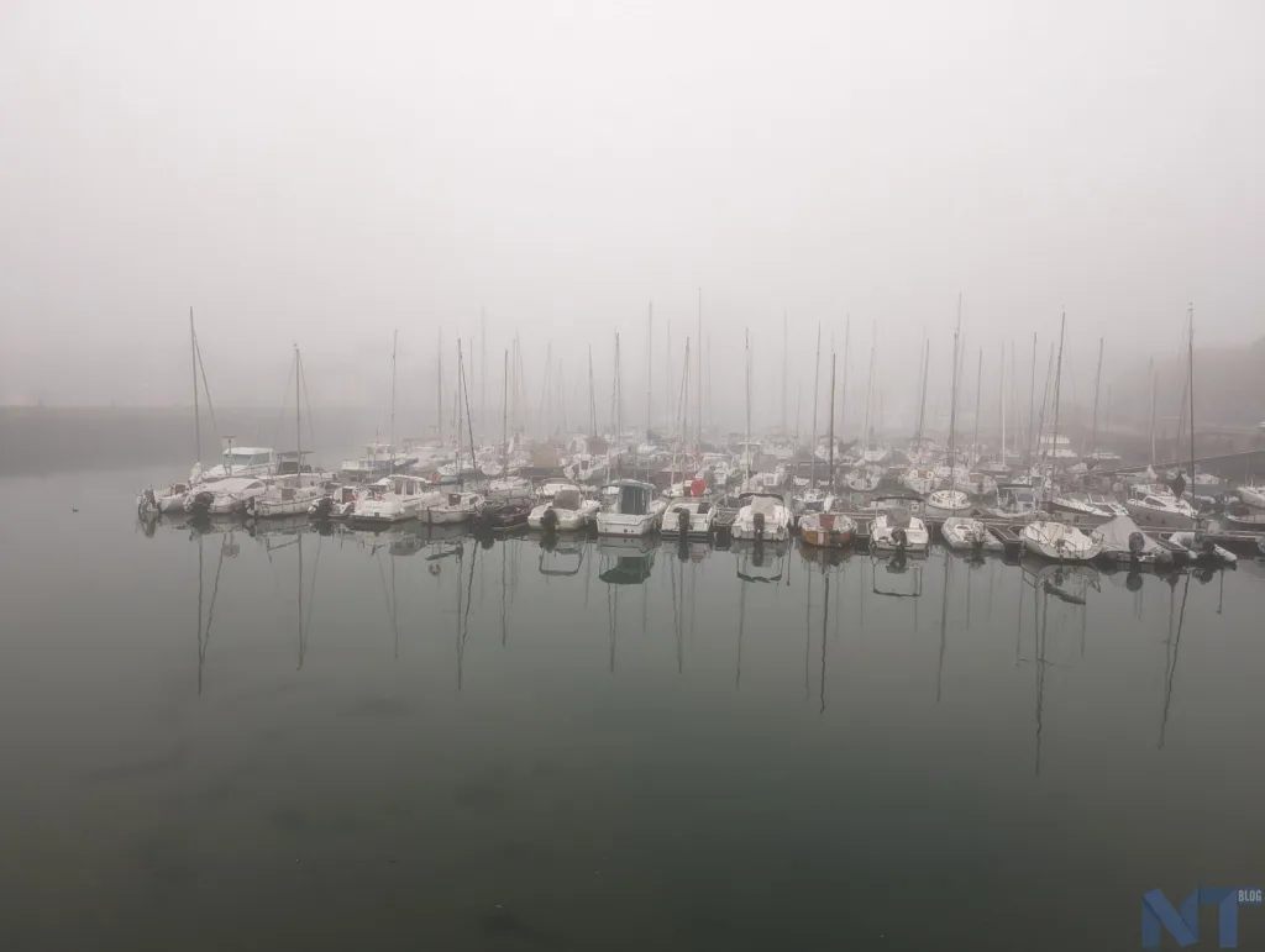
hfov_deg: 71.5
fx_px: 878
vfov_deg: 56.9
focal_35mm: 24
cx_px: 632
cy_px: 476
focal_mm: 6.9
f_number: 1.68
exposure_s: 1/70.3
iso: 335
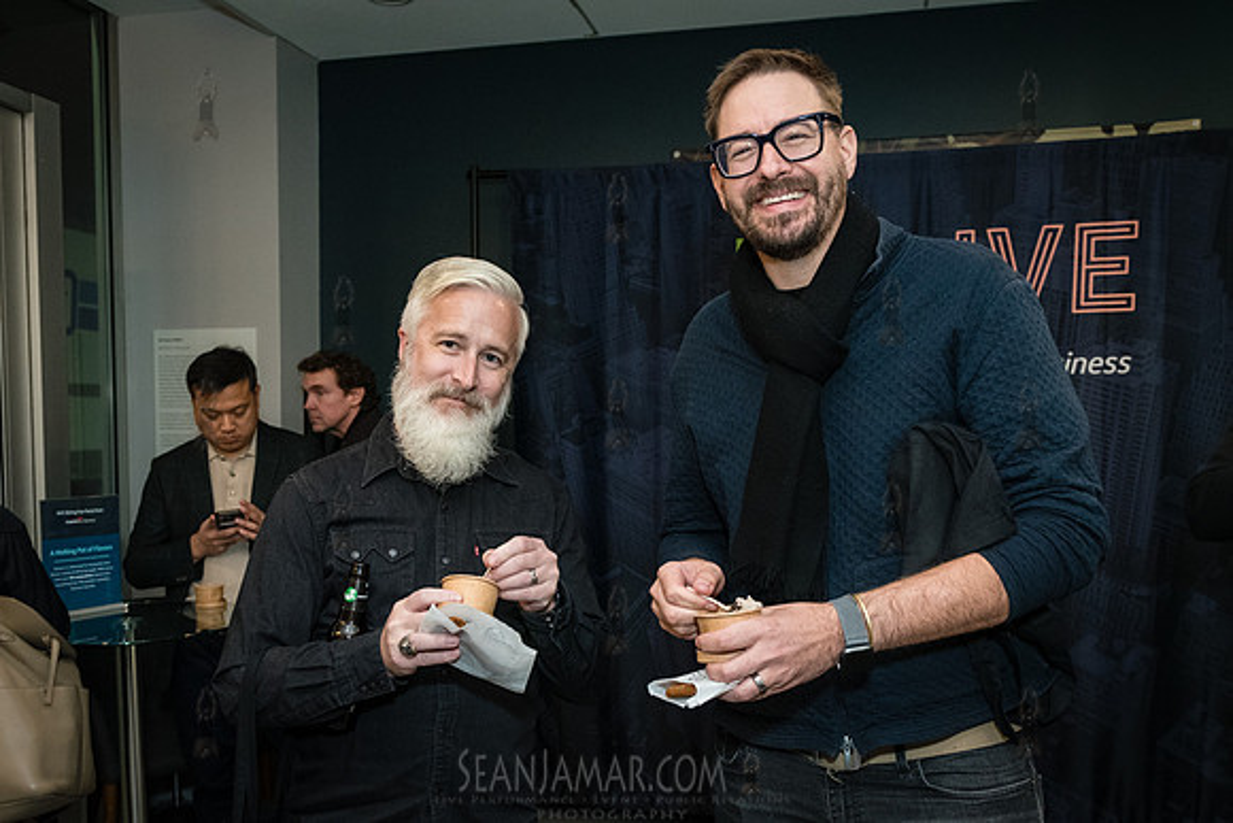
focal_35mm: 33
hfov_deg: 56.6
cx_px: 589
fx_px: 1144
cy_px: 492
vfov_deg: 39.4
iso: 3200
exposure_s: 1/125
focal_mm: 27
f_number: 4
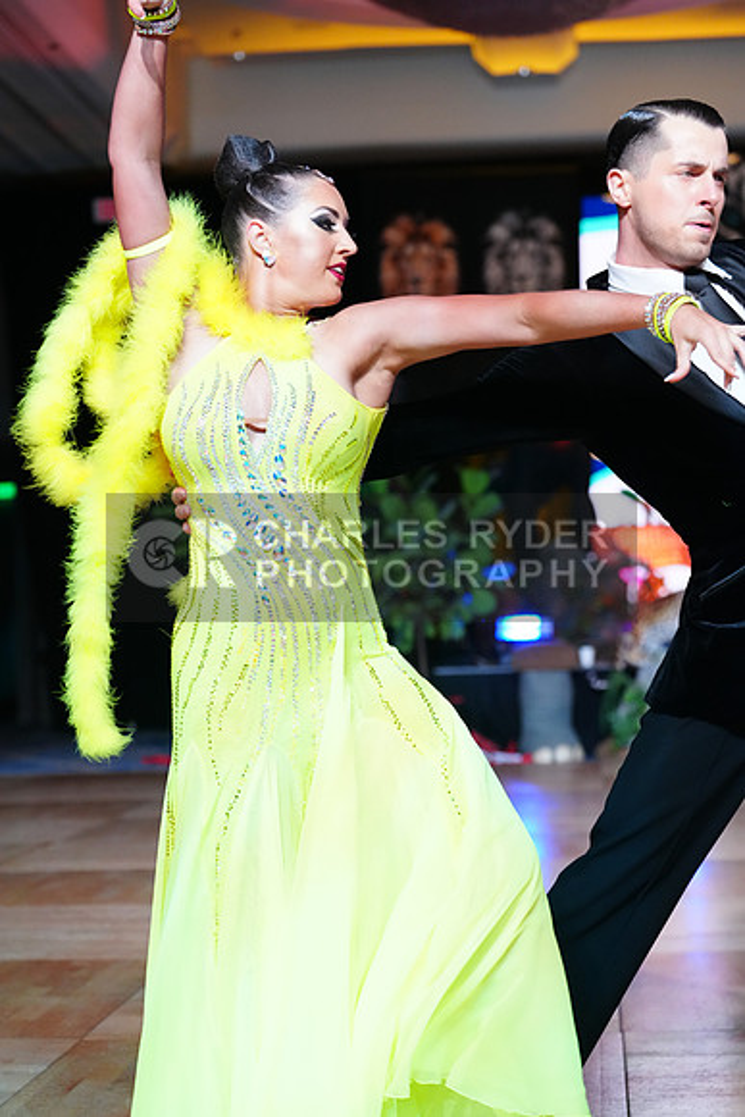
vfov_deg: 28.8
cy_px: 558
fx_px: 2171
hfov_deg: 19.5
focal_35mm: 70
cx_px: 372
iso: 4000
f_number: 3.5
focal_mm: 70
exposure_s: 1/400
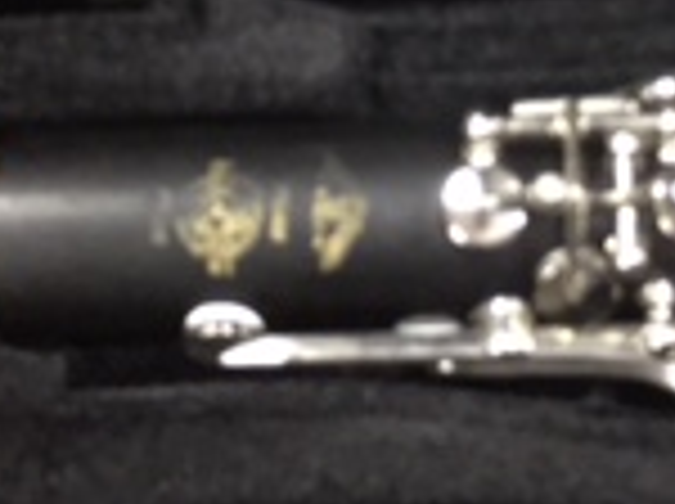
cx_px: 472
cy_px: -108
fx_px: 2414
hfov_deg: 15.9
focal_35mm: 124
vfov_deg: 11.7
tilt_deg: -77.6
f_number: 2.2
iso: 200
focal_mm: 4.15
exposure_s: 1/17
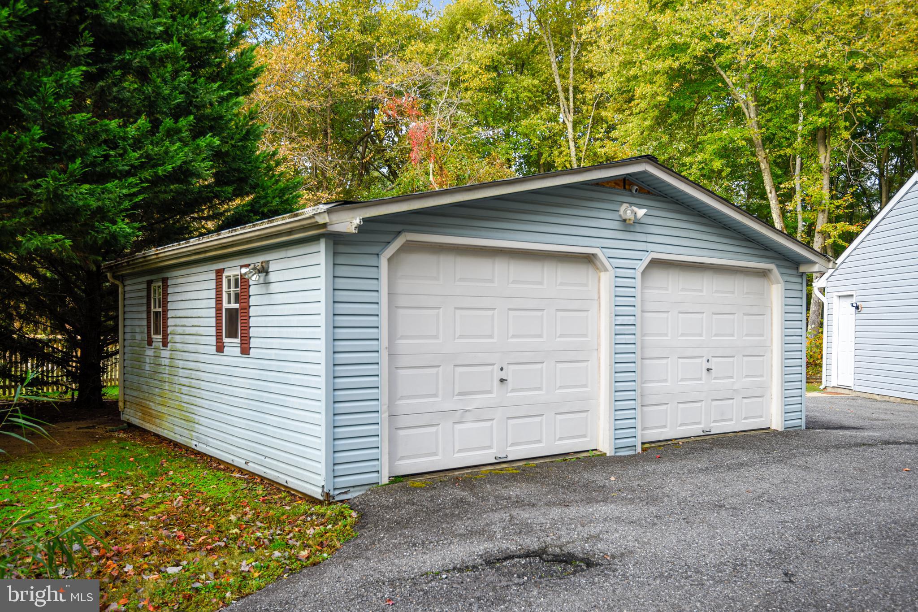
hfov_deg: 63.7
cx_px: 459
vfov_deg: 45.0
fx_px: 739
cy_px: 306
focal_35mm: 29
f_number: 4.5
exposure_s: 1/80
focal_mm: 29
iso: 100
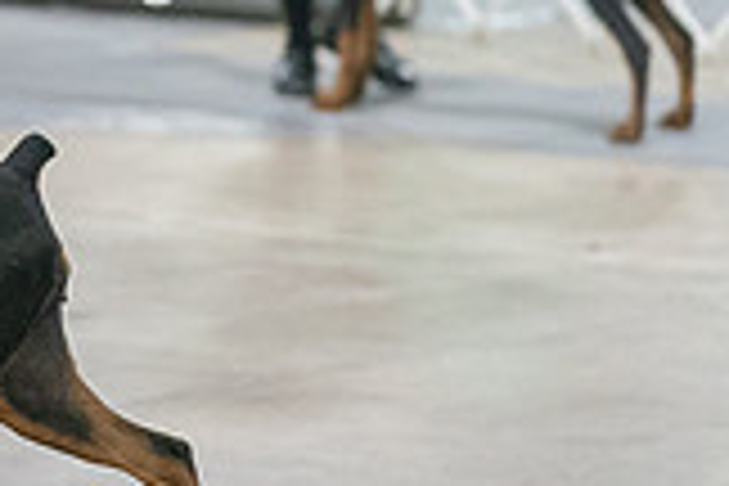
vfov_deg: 3.2
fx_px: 8747
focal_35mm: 432
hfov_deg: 4.7
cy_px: 101
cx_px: -297
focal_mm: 121
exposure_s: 1/320
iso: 6400
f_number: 2.8
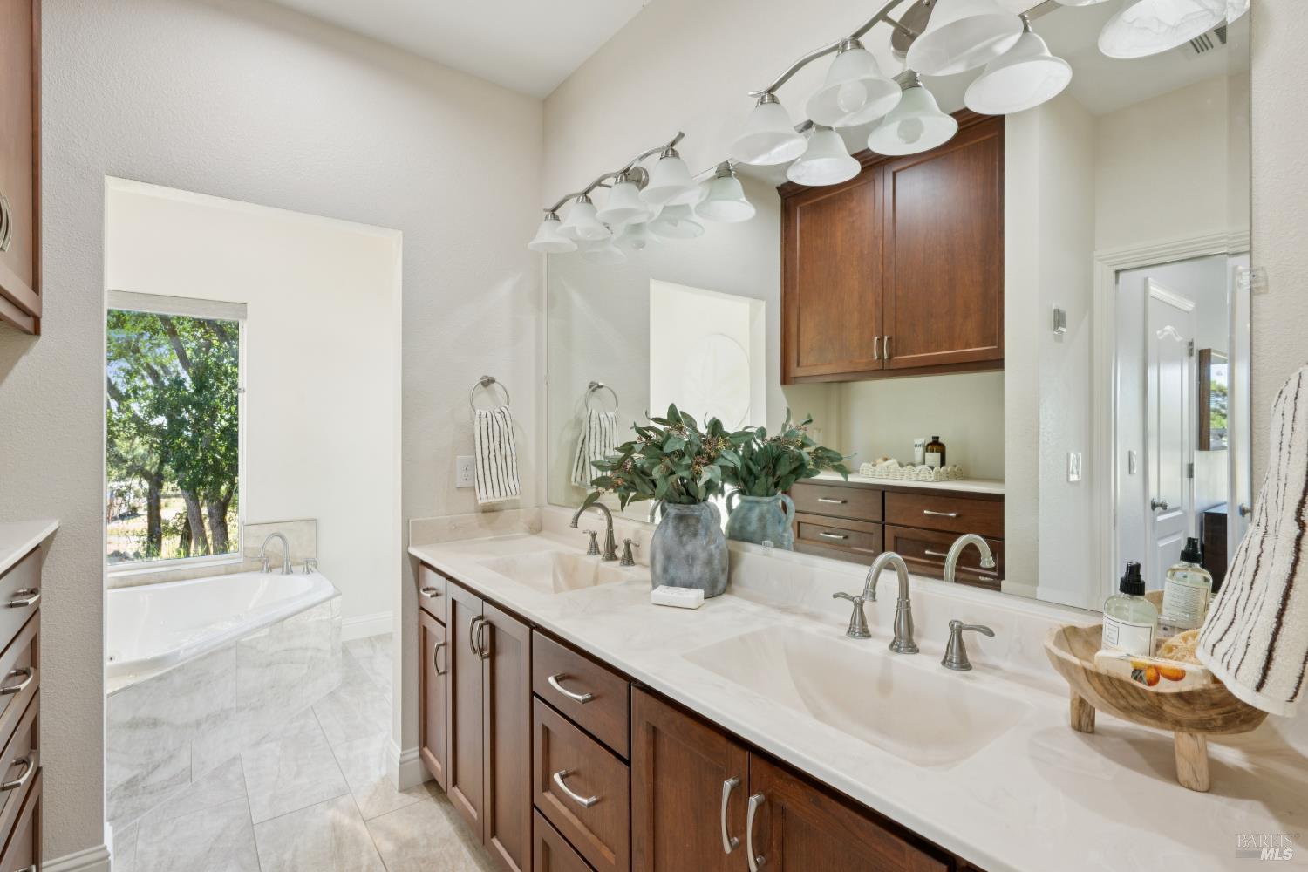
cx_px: 654
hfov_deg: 95.0
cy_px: 436
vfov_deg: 72.1
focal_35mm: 16
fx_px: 599
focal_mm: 16.5
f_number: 9
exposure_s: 1/10
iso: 250
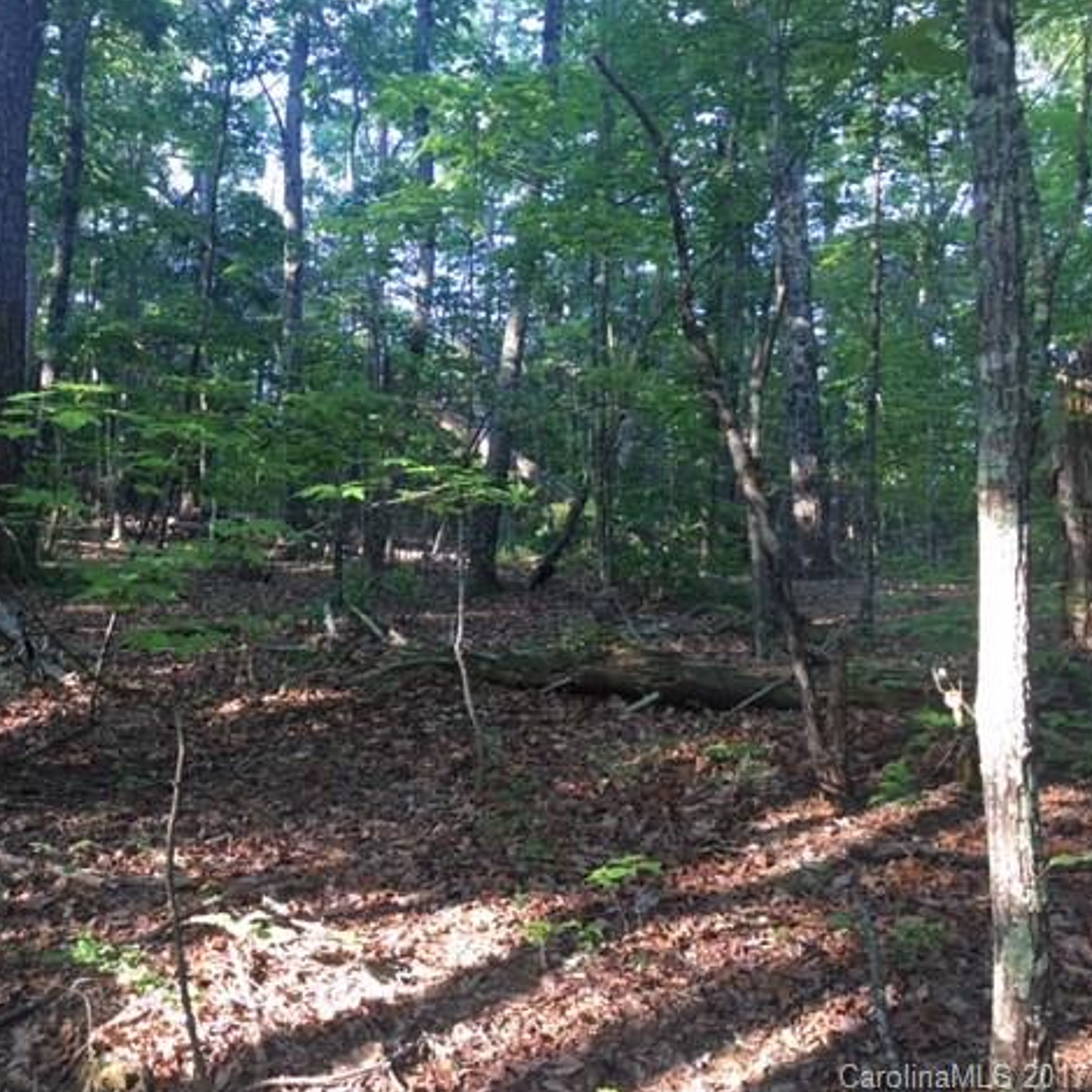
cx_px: 361
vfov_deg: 47.2
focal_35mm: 35
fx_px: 1249
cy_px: 540
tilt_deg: +7.4
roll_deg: -2.2
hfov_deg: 46.5
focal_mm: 4.15
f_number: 2.2
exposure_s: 1/30
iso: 32
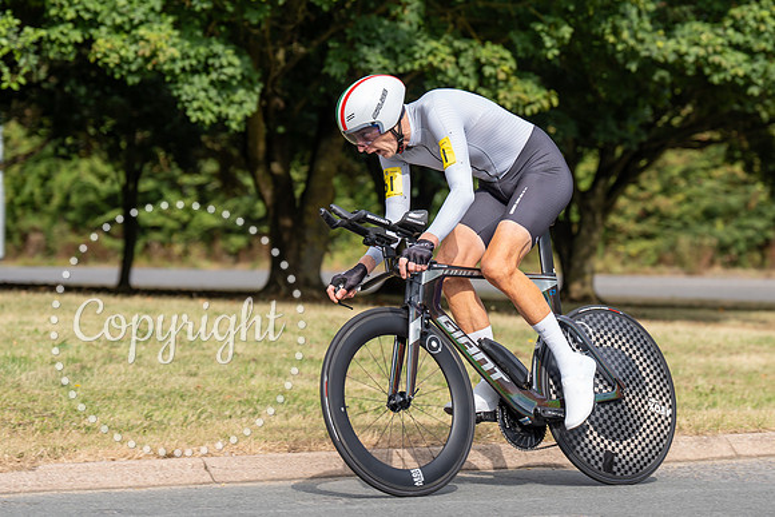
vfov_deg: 8.8
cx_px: 485
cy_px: 212
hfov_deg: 13.1
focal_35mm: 157
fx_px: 3371
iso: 125
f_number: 3.5
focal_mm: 113
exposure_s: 1/1000
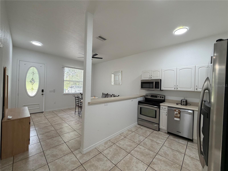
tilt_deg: +0.2
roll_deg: -1.3
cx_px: 114
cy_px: 86
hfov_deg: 102.1
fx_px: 92
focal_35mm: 14
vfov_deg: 85.7
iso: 200
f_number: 2.2
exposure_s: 1/120
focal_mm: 2.22
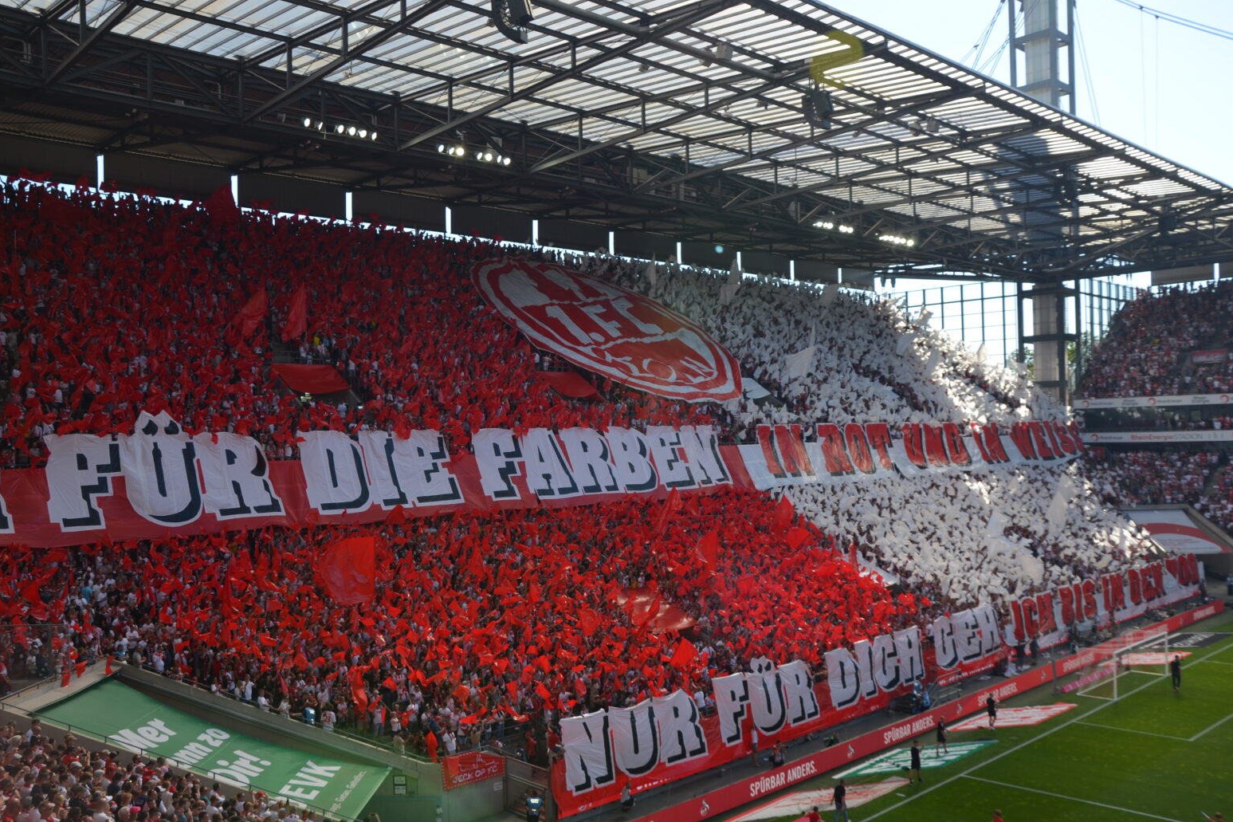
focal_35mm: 33
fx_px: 1113
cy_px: 413
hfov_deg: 57.9
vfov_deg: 40.5
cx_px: 603
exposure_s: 1/200
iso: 100
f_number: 6.3
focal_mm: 21
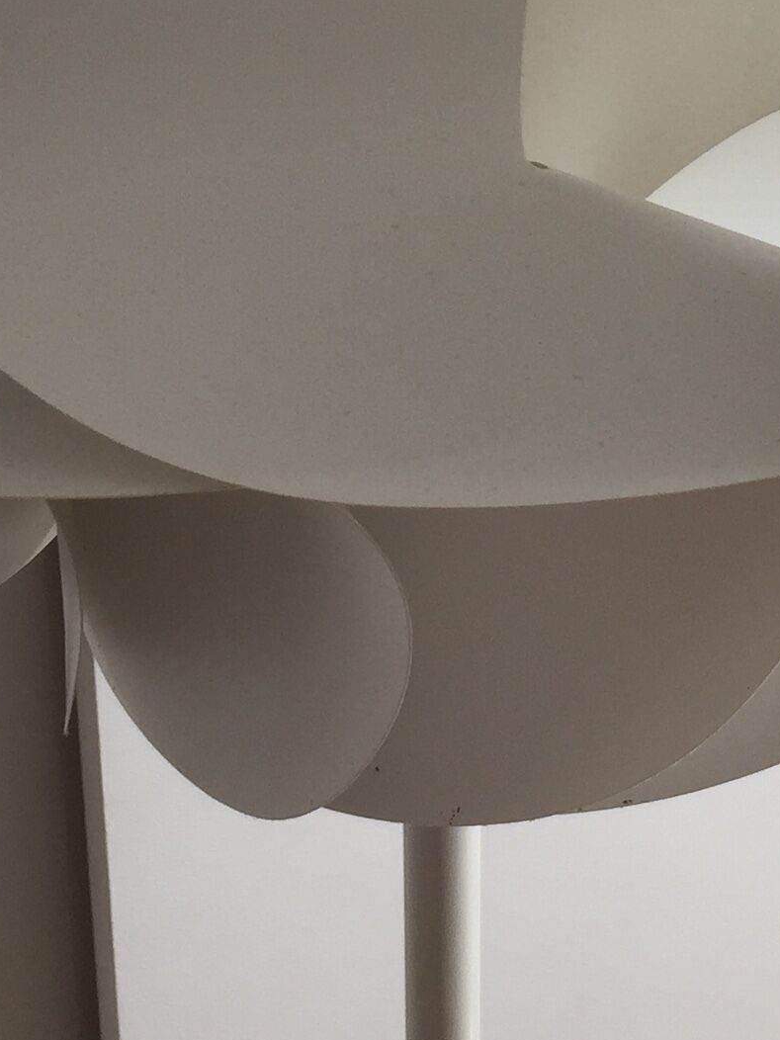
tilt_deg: -24.6
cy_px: 11
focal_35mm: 90
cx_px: 406
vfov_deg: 21.1
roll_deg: +1.0
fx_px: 2704
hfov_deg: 16.4
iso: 40
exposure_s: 1/100
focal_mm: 4.15
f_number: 2.2
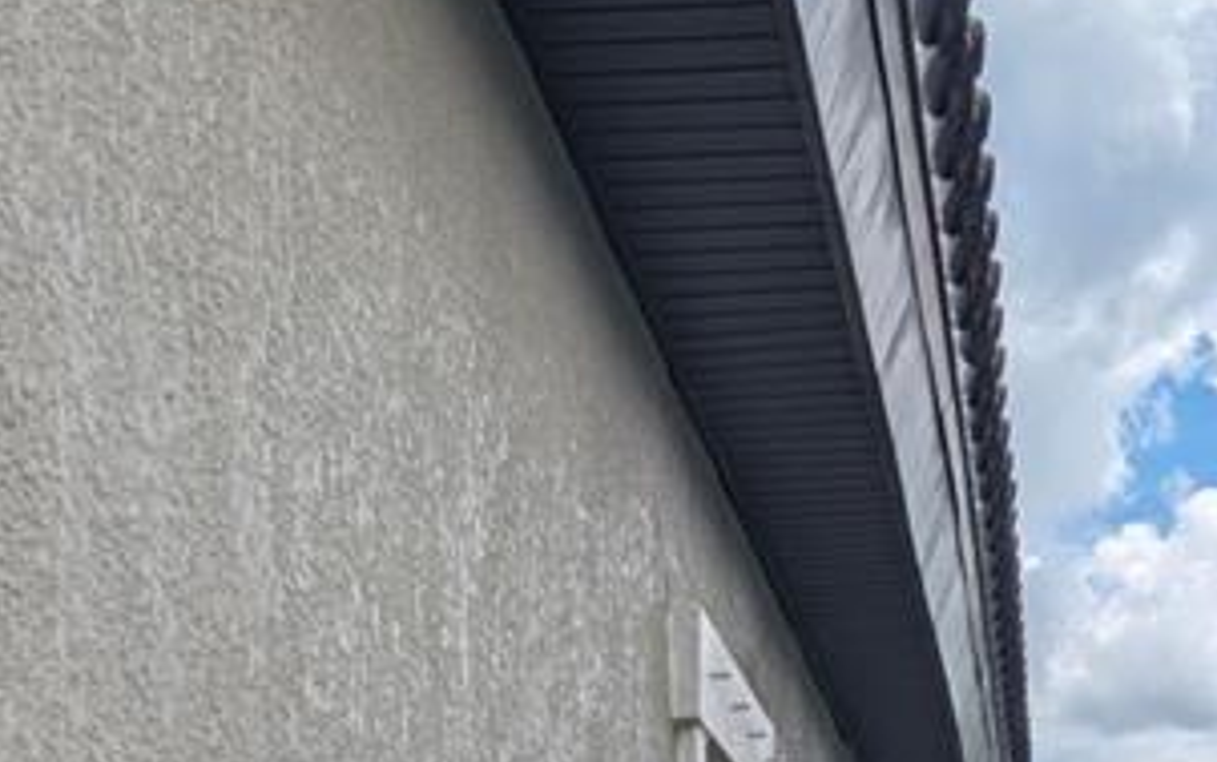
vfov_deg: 12.4
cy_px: 1072
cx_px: 844
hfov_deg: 20.5
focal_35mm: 101
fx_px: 3351
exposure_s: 1/2597
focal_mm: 6.9
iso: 21
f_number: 1.68
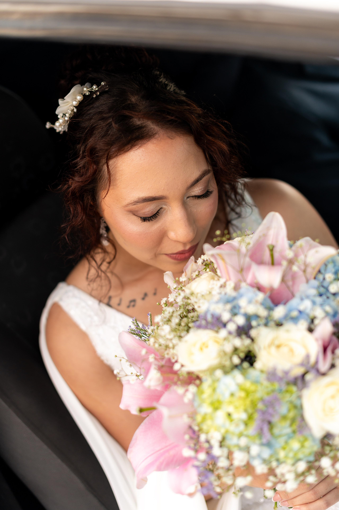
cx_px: 170
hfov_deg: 27.0
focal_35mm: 50
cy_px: 255
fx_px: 707
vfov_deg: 39.6
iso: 250
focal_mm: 50
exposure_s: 1/640
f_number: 1.8
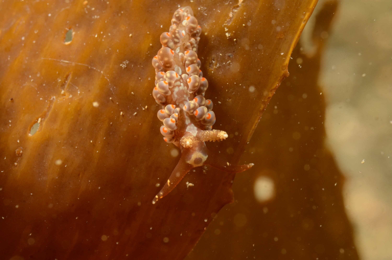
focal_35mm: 90
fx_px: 978
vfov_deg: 15.1
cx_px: 196
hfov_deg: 22.7
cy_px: 130
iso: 200
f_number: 18
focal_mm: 60
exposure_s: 1/100
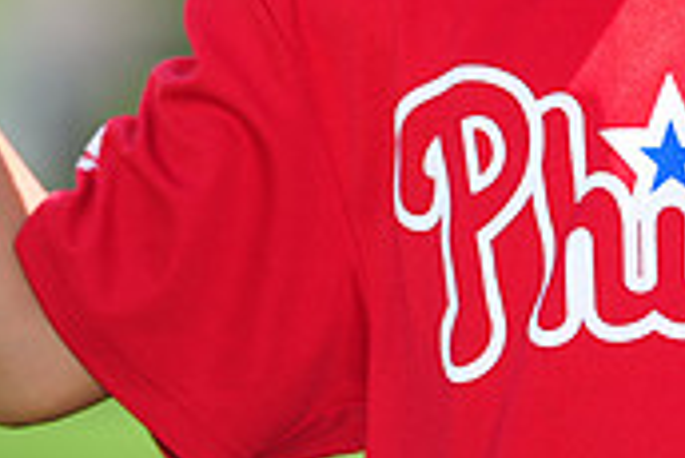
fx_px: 12854
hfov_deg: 3.1
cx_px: 701
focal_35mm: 675
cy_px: -259
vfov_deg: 2.0
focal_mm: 200
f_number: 4.5
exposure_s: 1/640
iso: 200
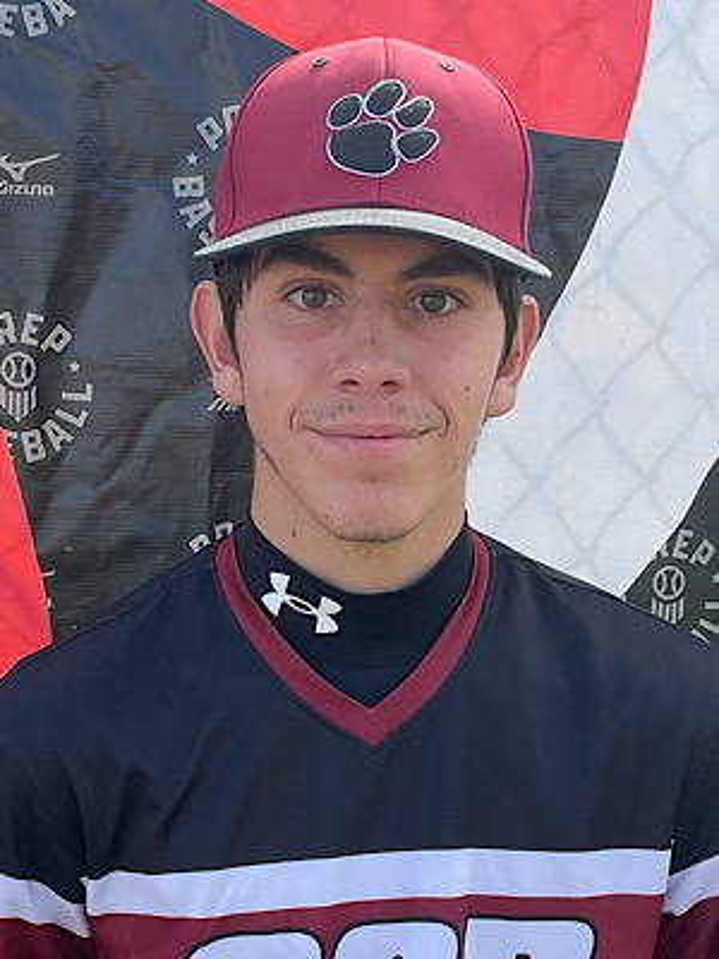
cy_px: 480
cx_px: 360
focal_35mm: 29
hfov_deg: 48.2
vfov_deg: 61.7
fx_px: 803
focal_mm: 3
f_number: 1.8
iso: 16
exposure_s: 1/504
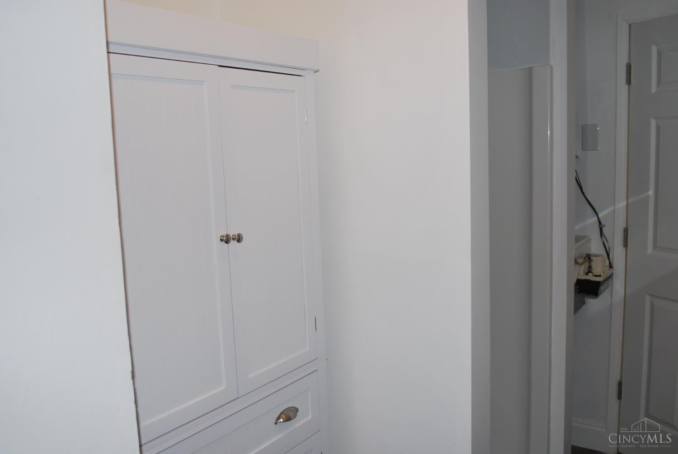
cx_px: 339
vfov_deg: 40.1
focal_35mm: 33
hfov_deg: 57.2
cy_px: 227
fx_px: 622
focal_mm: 22
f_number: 4
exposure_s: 1/60
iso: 200
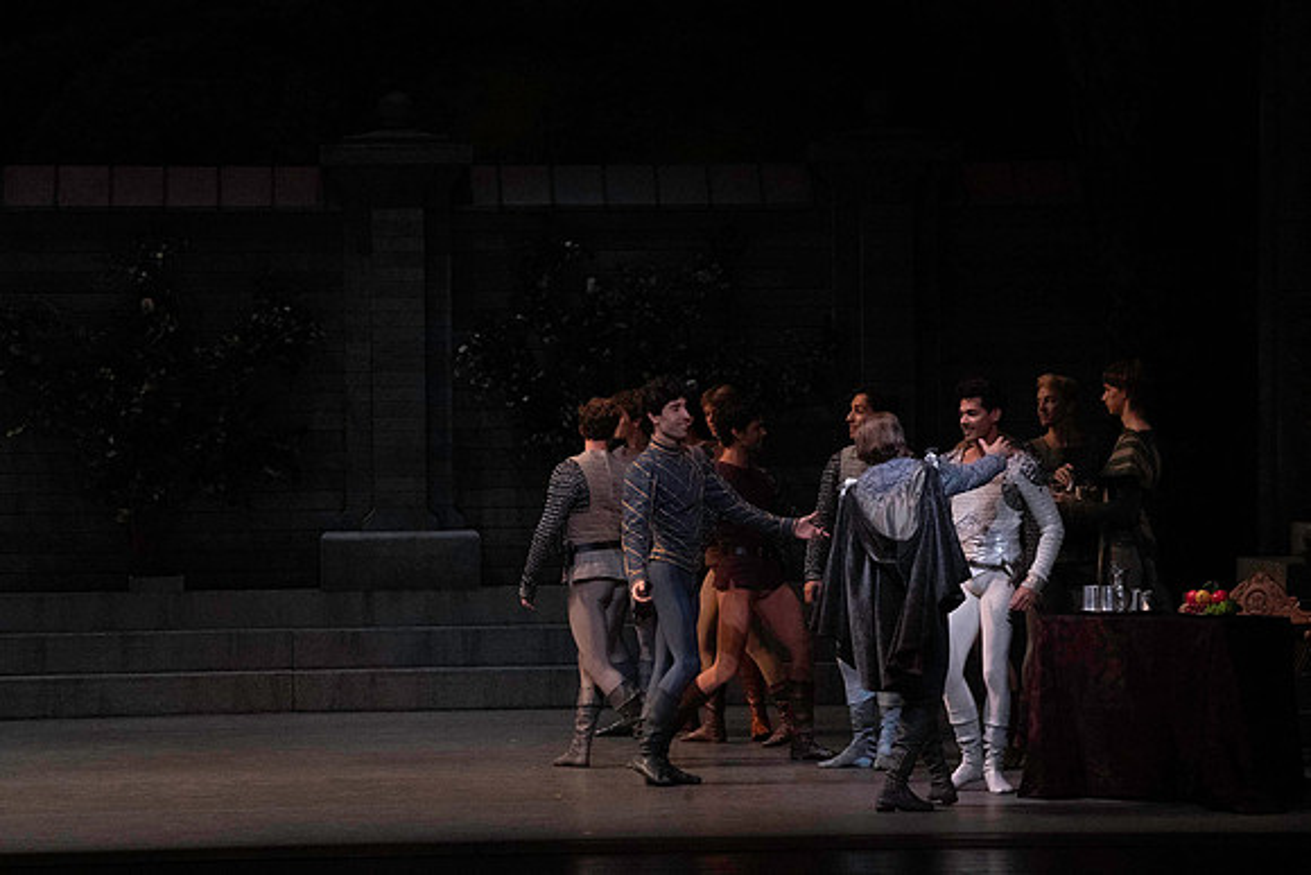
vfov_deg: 9.3
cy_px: 438
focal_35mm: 147
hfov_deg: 14.0
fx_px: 5354
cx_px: 656
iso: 16000
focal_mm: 147
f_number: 13
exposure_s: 1/400
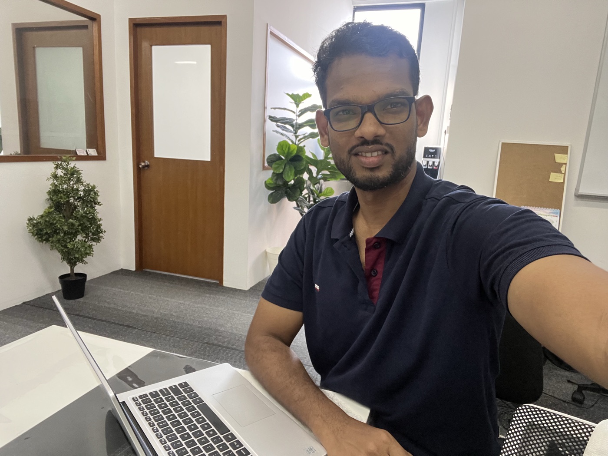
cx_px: 304
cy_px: 228
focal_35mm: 23
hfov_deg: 73.9
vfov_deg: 58.9
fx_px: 404
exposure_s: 1/50
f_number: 2.2
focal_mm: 2.71
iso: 250
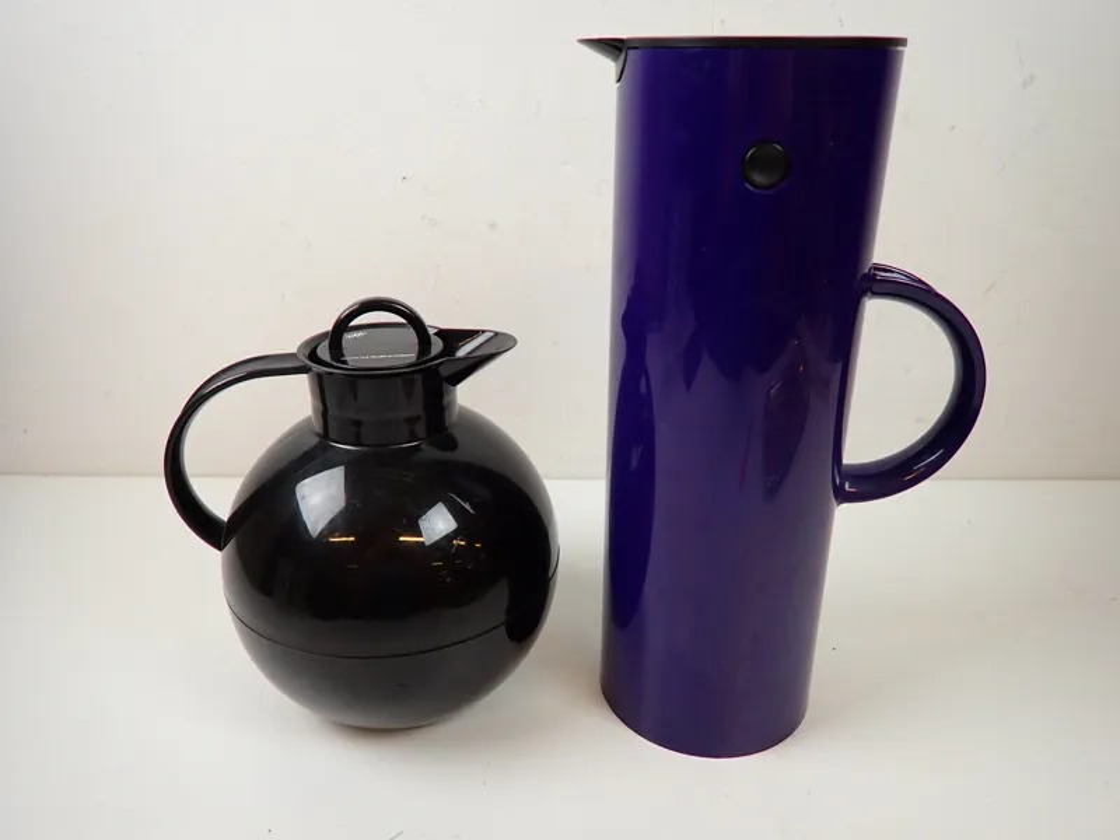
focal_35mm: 19
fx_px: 615
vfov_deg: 68.7
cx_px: 560
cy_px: 420
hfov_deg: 84.7
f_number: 2
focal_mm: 3.33
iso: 200
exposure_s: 1/80
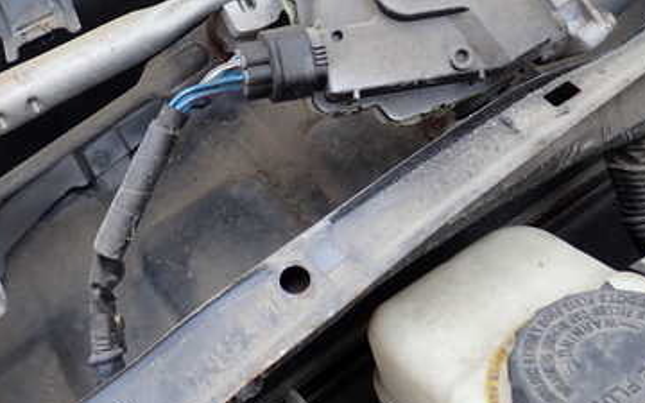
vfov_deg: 24.0
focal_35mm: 53
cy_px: 72
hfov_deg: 37.7
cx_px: 204
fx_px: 932
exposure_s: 1/200
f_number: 2.3
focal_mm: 5.4
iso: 100
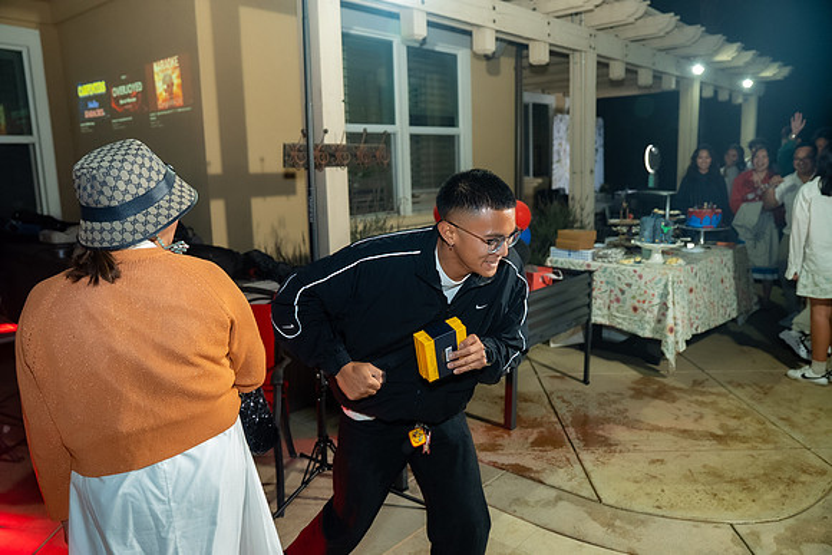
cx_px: 416
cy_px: 278
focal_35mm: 27
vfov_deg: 48.0
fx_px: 624
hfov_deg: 67.4
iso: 1600
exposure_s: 1/160
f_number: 2.8
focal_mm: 27
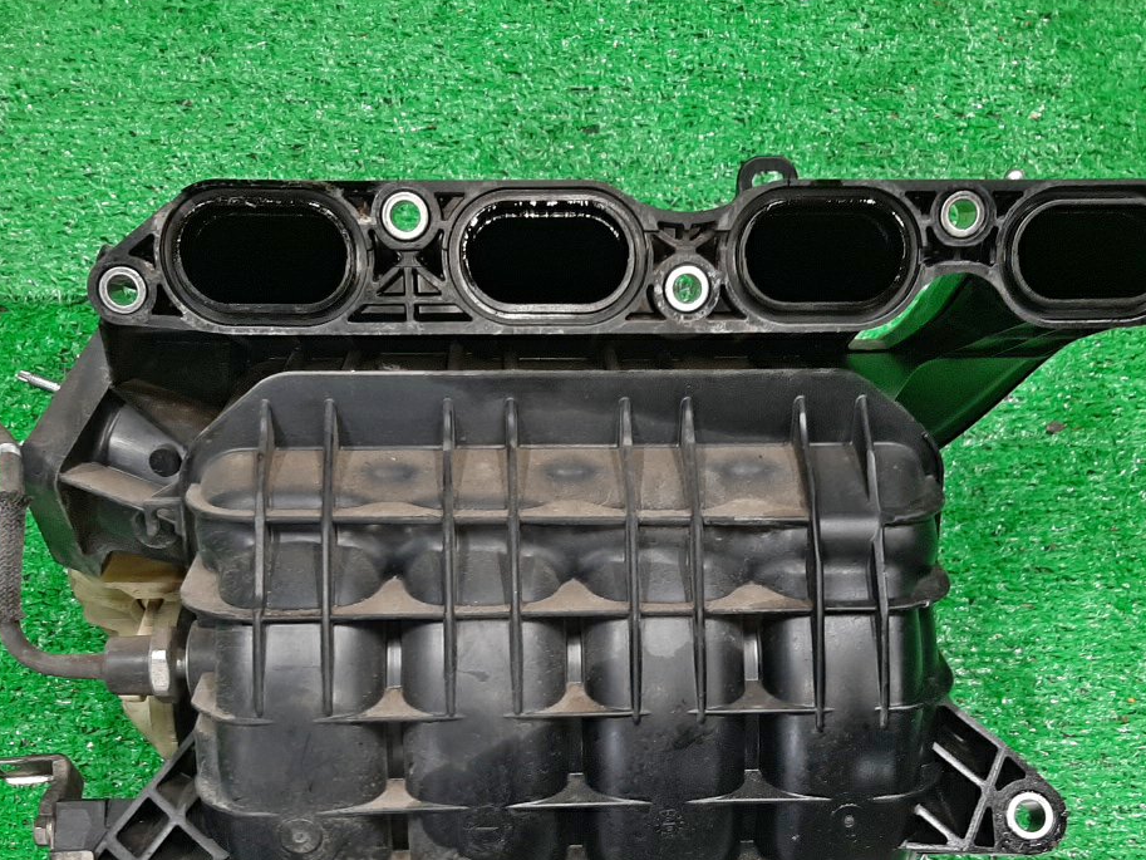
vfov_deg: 34.4
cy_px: 647
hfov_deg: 45.8
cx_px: 594
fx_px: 1358
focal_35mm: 41
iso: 118
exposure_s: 1/50
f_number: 1.7
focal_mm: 3.93
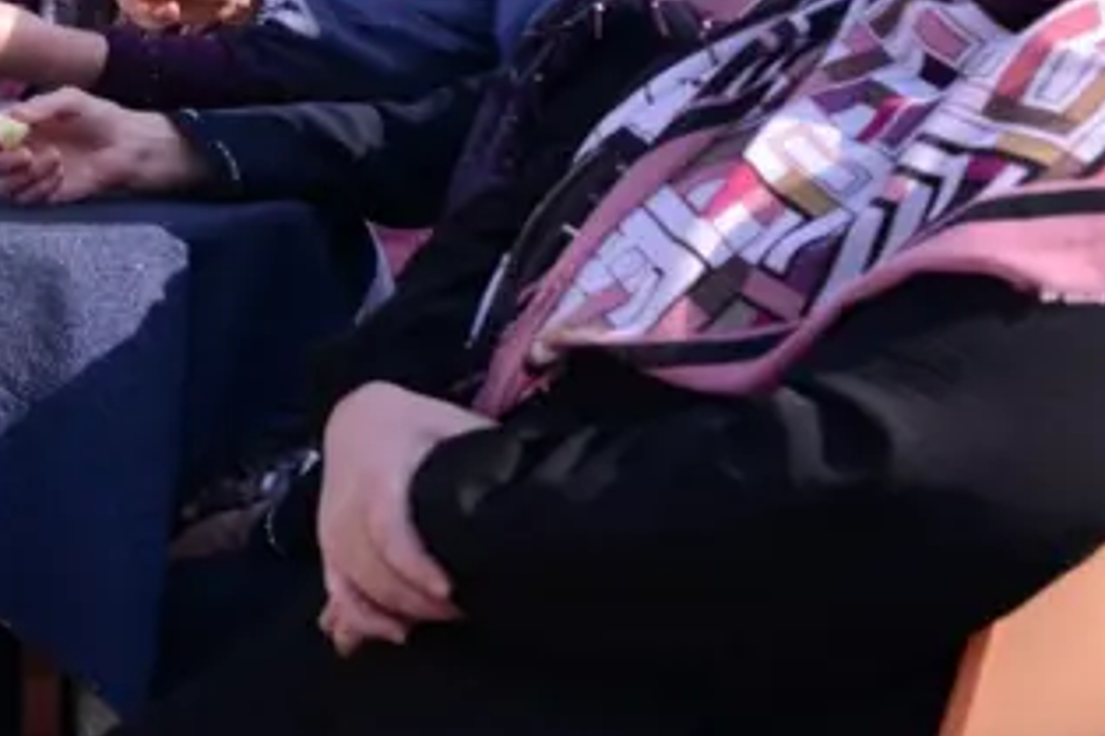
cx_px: -102
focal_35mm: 101
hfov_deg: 19.4
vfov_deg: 13.4
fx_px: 3098
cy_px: 2
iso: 1000
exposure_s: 1/1250
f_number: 6.3
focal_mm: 36
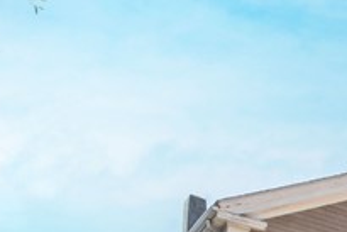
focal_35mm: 74
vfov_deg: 14.4
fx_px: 714
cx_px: 621
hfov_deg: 20.0
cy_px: 503
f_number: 22
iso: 400
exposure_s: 1/60
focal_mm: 14
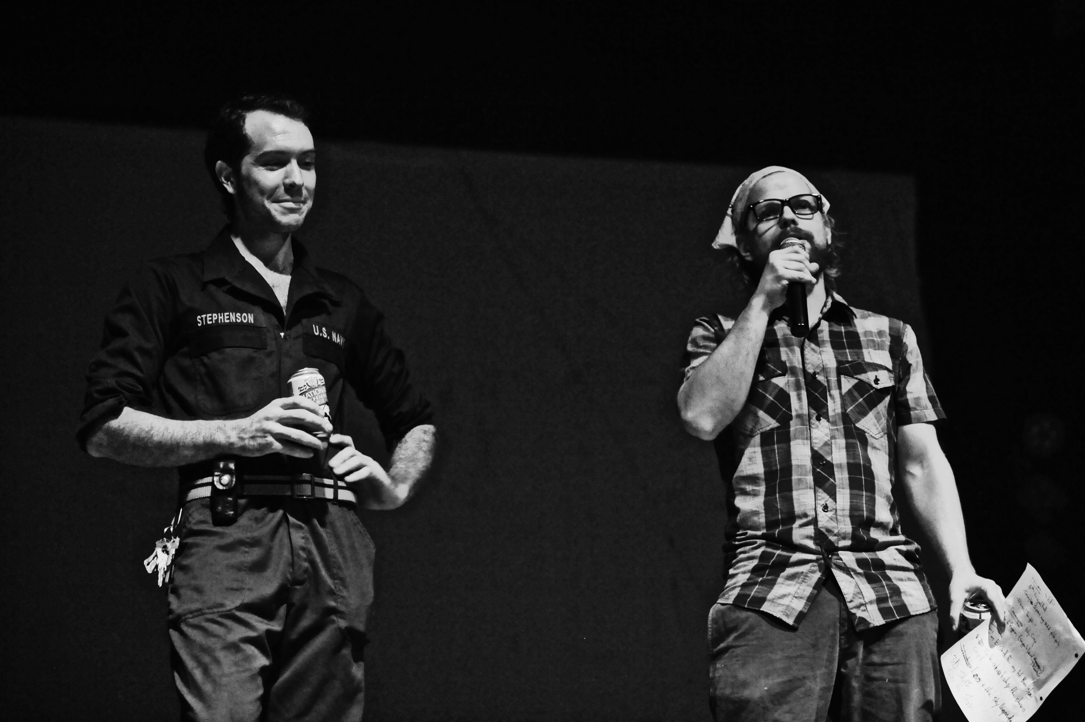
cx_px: 542
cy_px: 361
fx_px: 2349
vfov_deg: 17.5
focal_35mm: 78
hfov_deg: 26.0
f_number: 2.8
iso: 4000
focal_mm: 78
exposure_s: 1/80
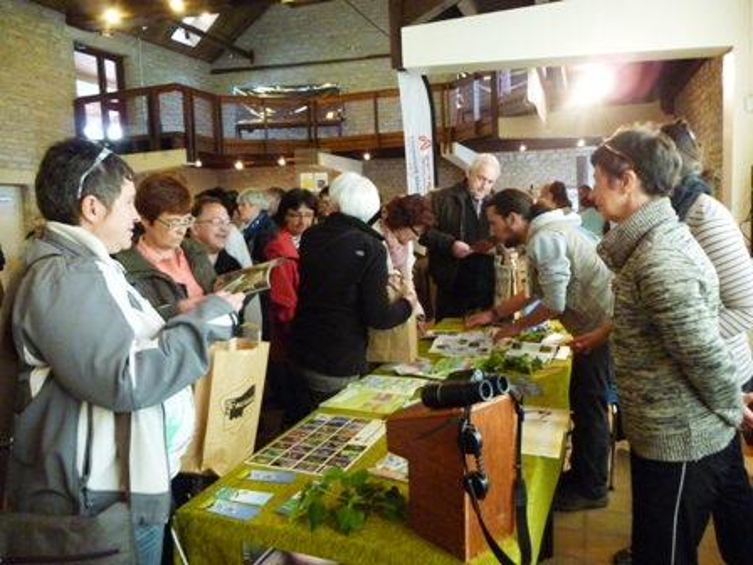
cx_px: 376
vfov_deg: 54.9
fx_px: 544
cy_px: 282
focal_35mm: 25
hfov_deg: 69.4
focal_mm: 4.5
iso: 800
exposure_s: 1/25
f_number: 3.1
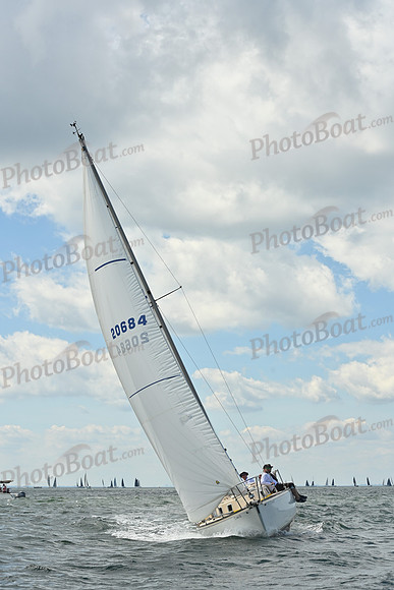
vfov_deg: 28.8
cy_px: 295
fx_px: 1148
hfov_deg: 19.5
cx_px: 197
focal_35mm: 70
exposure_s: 1/1250
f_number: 8
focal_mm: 70
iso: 250
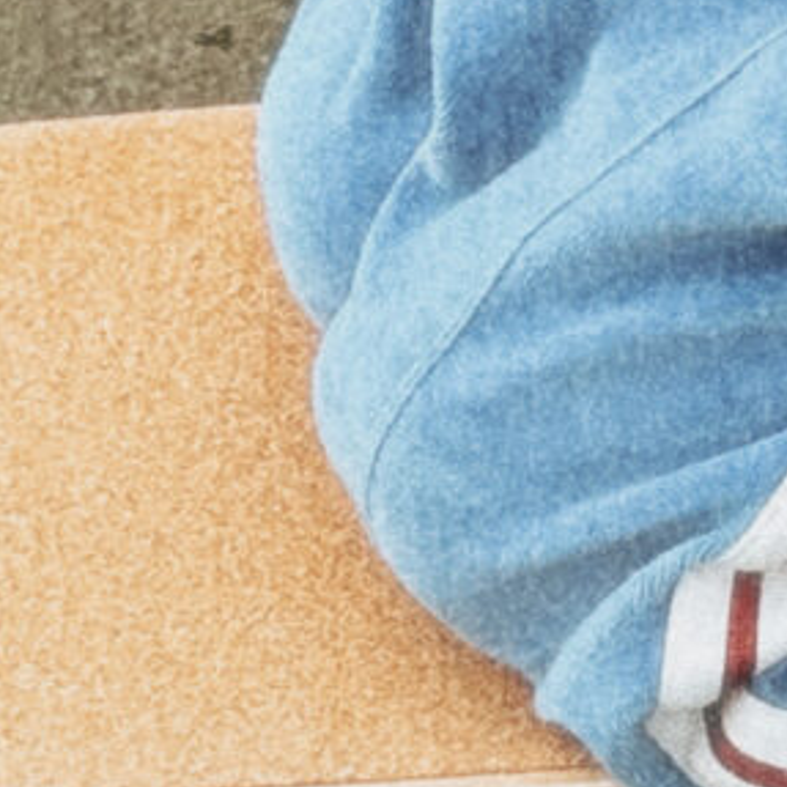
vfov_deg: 4.6
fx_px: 9723
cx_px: 458
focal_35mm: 378
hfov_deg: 4.6
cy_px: -740
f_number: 1.78
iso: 64
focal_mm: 6.76
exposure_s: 1/1513
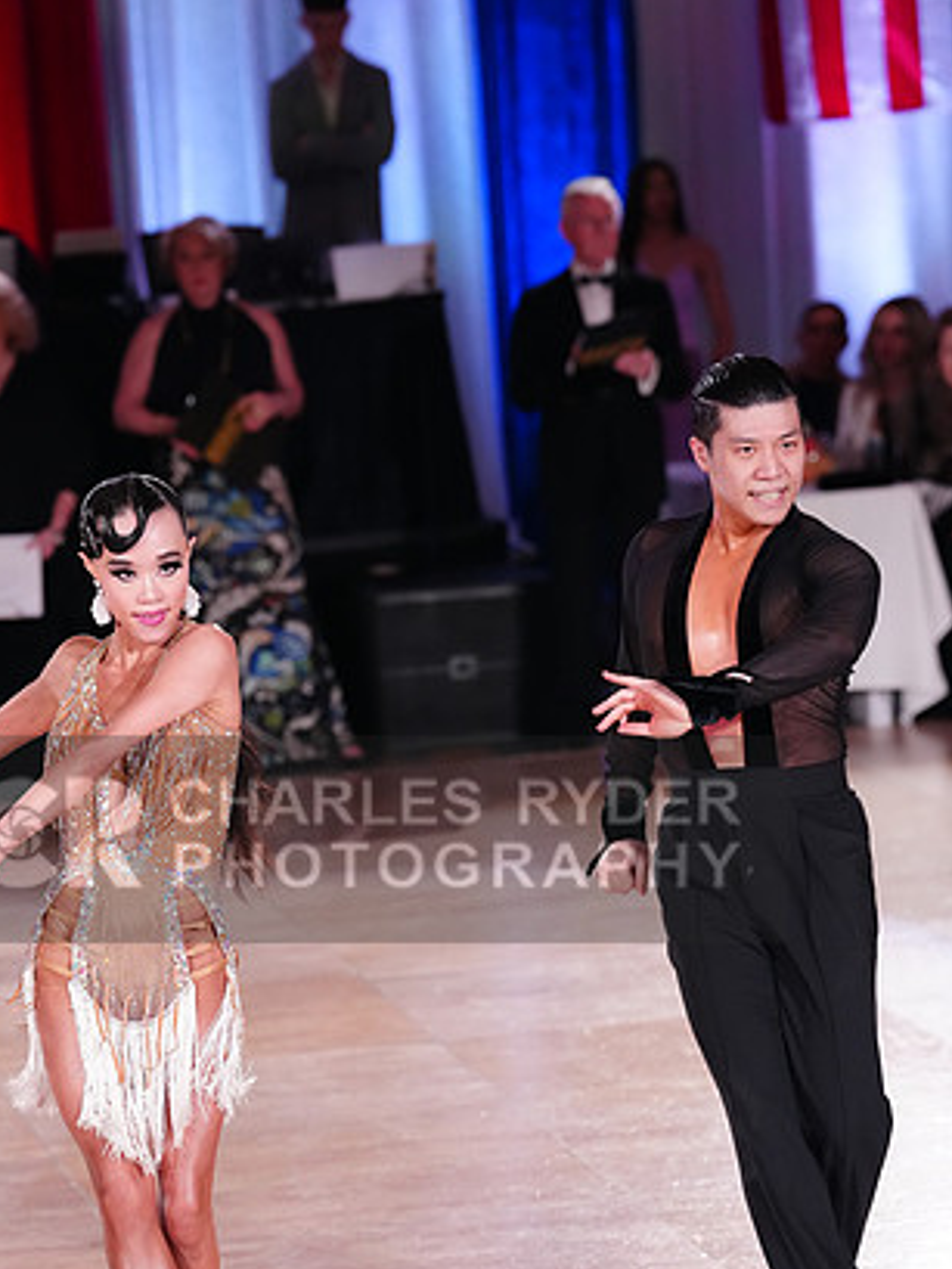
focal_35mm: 176
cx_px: 361
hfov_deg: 8.4
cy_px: 841
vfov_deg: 11.2
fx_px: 6450
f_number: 3.5
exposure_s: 1/500
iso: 3200
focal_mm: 129
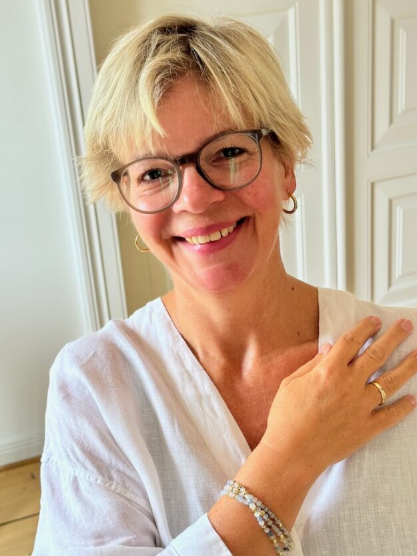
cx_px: 224
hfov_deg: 24.8
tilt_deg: -23.8
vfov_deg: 32.7
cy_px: 311
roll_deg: +3.4
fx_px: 947
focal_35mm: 59
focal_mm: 6.76
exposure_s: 1/60
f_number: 1.78
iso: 125
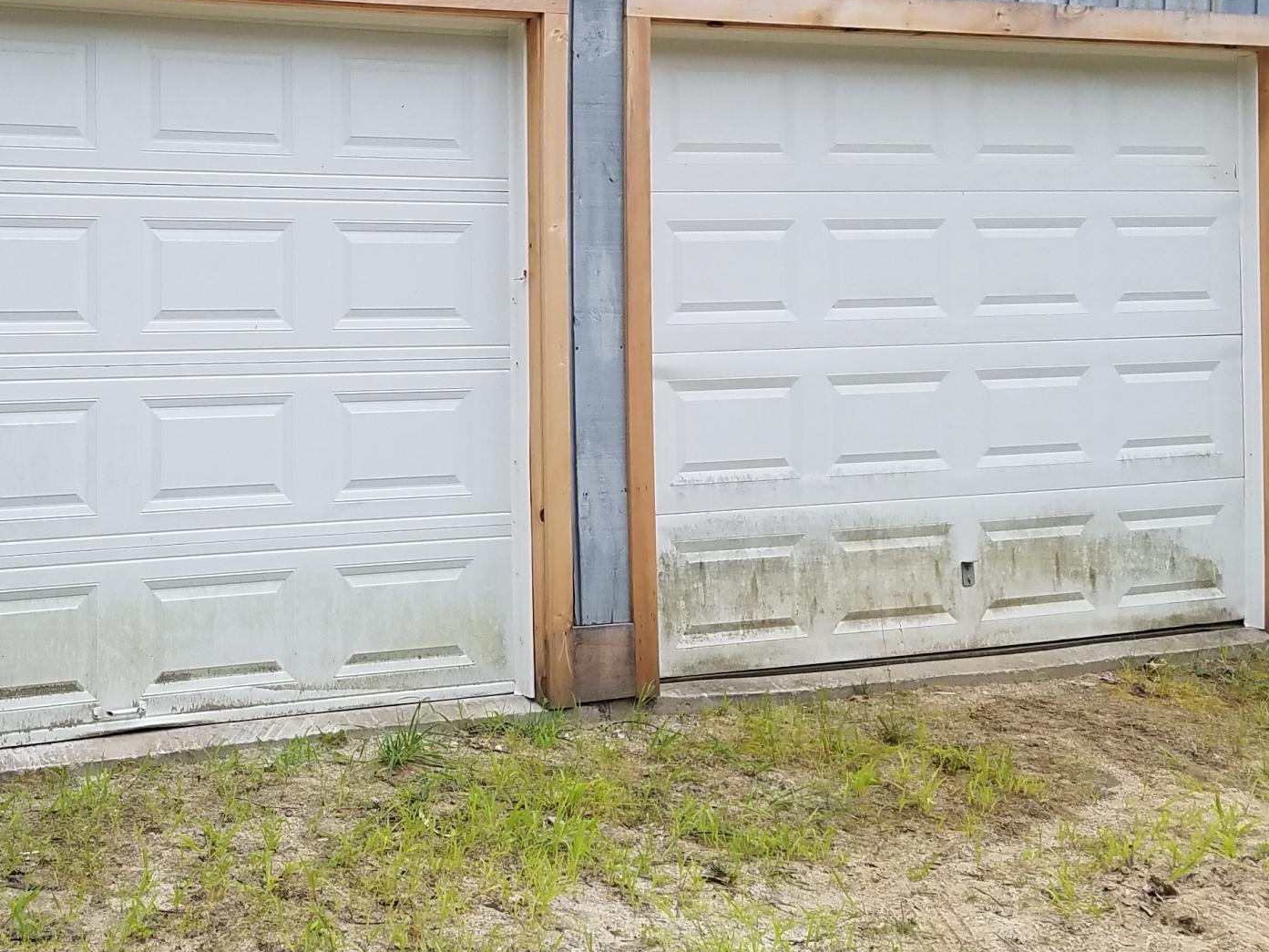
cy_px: 230
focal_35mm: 56
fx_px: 2053
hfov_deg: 33.6
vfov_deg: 25.8
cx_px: 302
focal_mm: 4.2
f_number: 1.7
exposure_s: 1/594
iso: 50
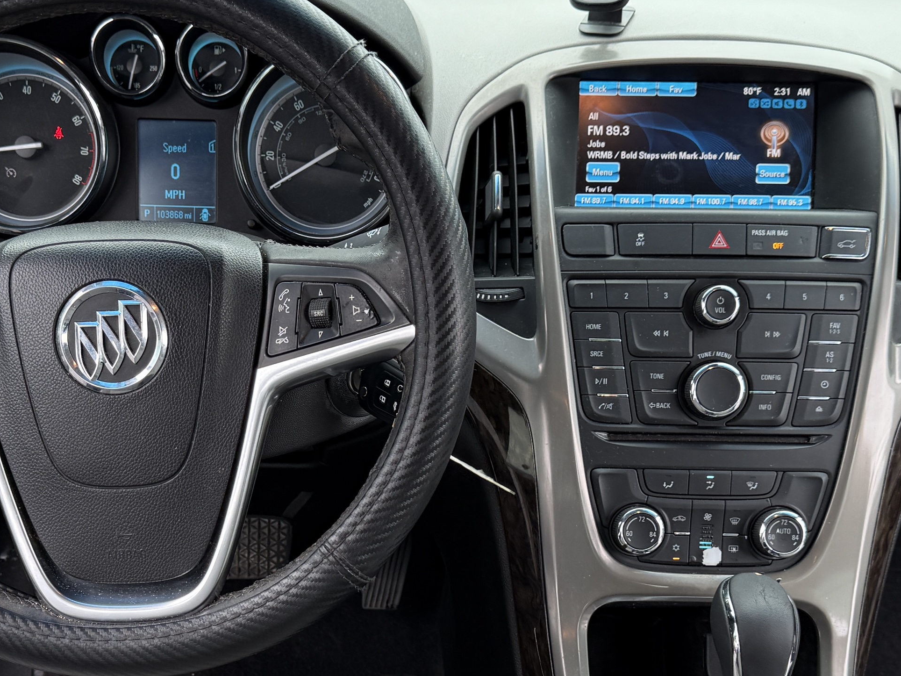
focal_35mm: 51
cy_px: 518
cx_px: 338
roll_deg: -2.1
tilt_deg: -30.2
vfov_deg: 28.1
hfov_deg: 37.3
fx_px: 1327
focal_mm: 6.76
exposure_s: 1/144
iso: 100
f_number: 1.78
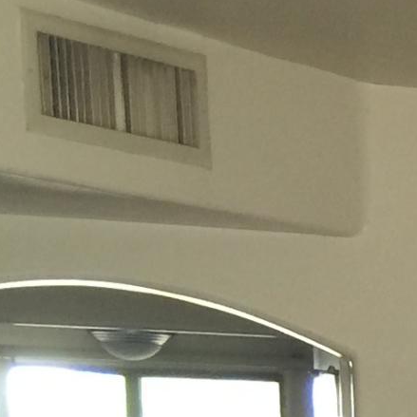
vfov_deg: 9.3
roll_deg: -1.4
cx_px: 1298
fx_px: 2385
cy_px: 881
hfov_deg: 8.3
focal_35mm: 175
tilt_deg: -9.3
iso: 32
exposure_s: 1/15
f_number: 2.2
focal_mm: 4.15
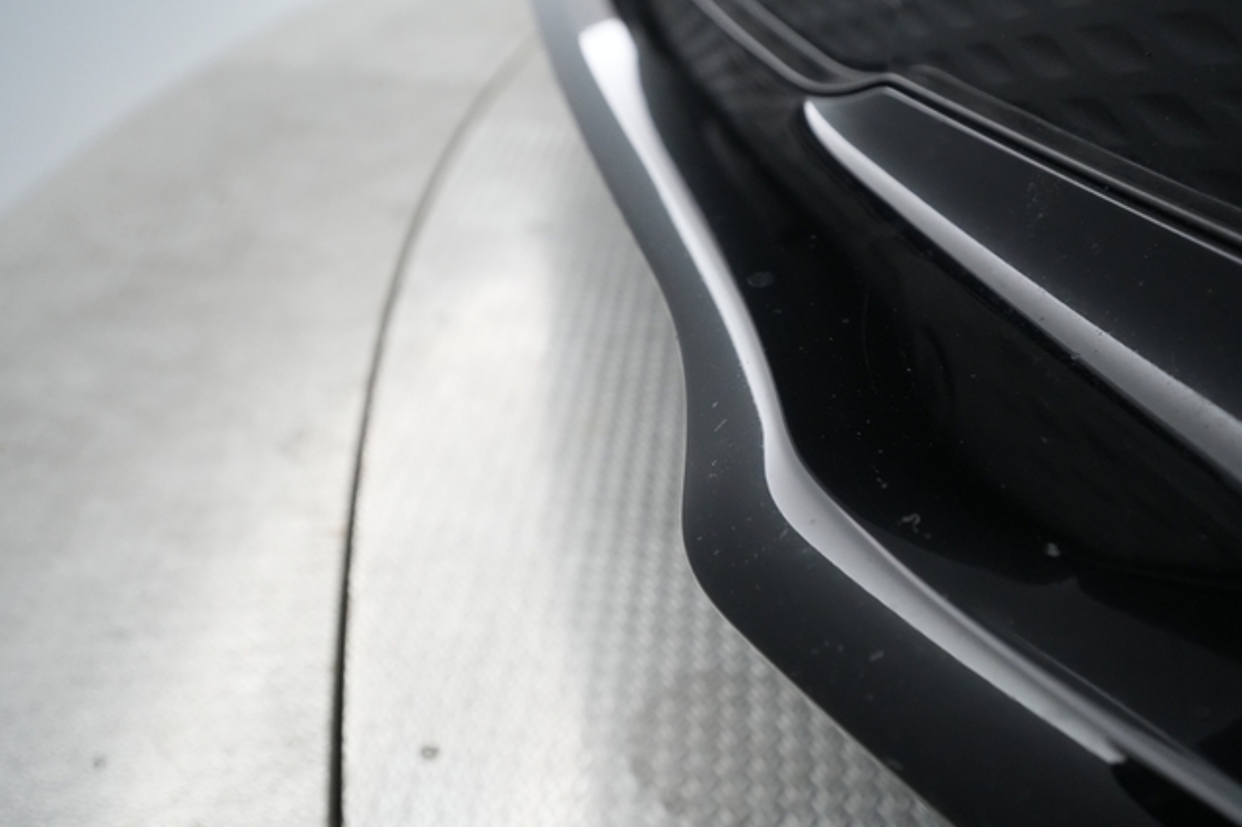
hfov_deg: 65.5
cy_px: 414
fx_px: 965
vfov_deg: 46.4
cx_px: 621
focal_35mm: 28
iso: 6400
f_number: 4.5
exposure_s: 1/100
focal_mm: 28
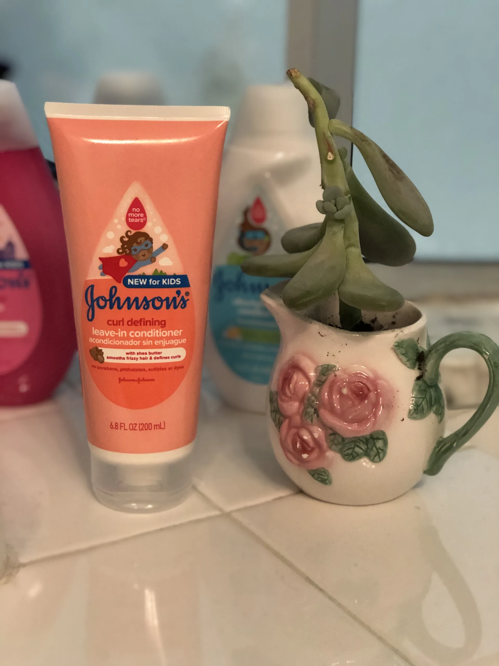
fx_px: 1096
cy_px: 333
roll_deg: -1.4
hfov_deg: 25.7
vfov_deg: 33.8
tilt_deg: -18.0
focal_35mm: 57
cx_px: 250
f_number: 2.8
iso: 500
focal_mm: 6.6
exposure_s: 1/30
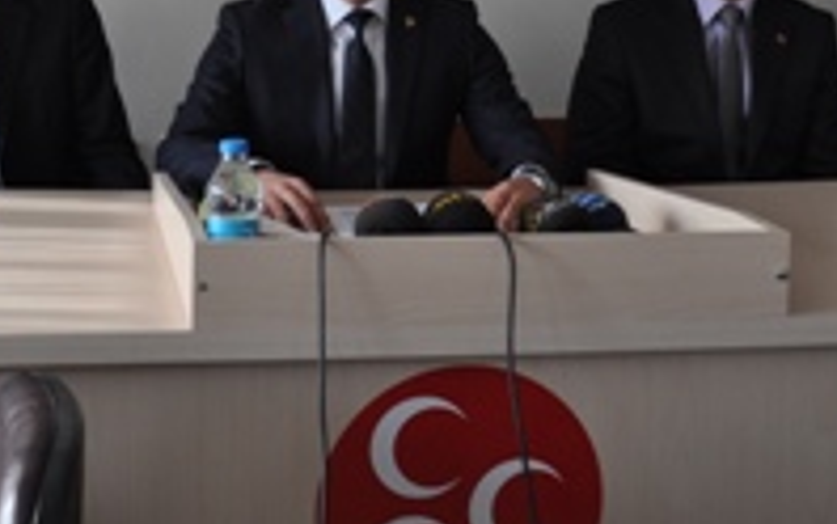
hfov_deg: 27.0
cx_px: 283
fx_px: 1735
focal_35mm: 76
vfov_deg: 16.6
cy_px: -55
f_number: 5
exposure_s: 1/100
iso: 400
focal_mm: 22
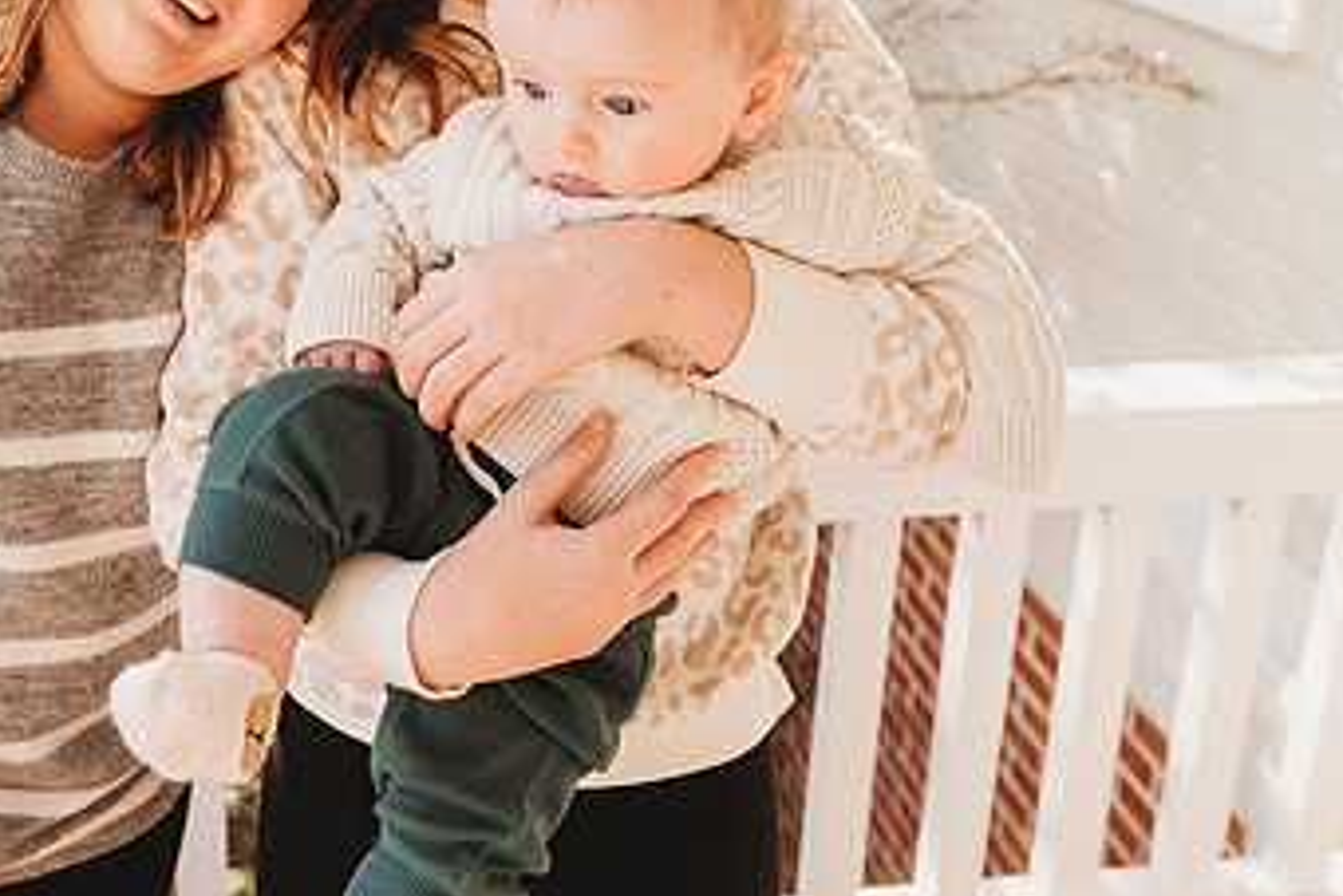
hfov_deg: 46.1
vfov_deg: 31.8
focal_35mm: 41
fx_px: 1530
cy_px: 184
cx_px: 379
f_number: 4.5
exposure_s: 1/200
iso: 400
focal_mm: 24
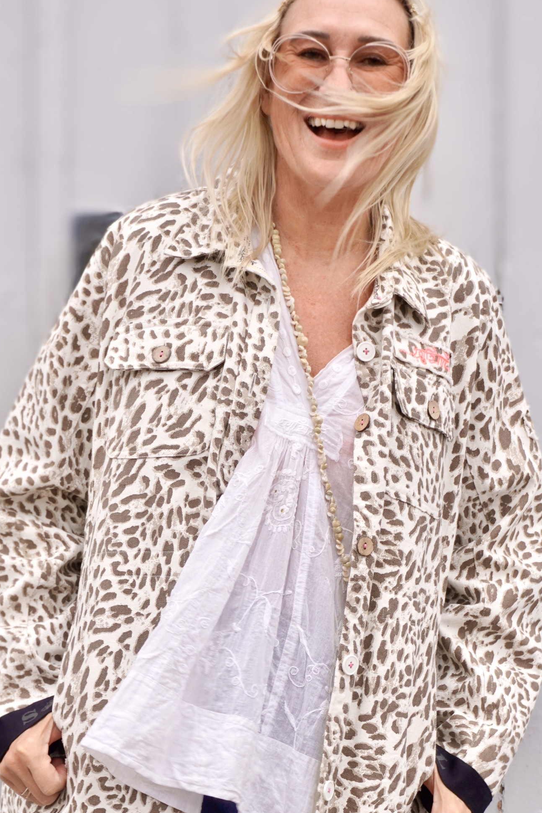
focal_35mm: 83
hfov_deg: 16.5
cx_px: 277
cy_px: 466
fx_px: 1874
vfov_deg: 24.4
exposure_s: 1/160
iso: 200
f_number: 5.6
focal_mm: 42
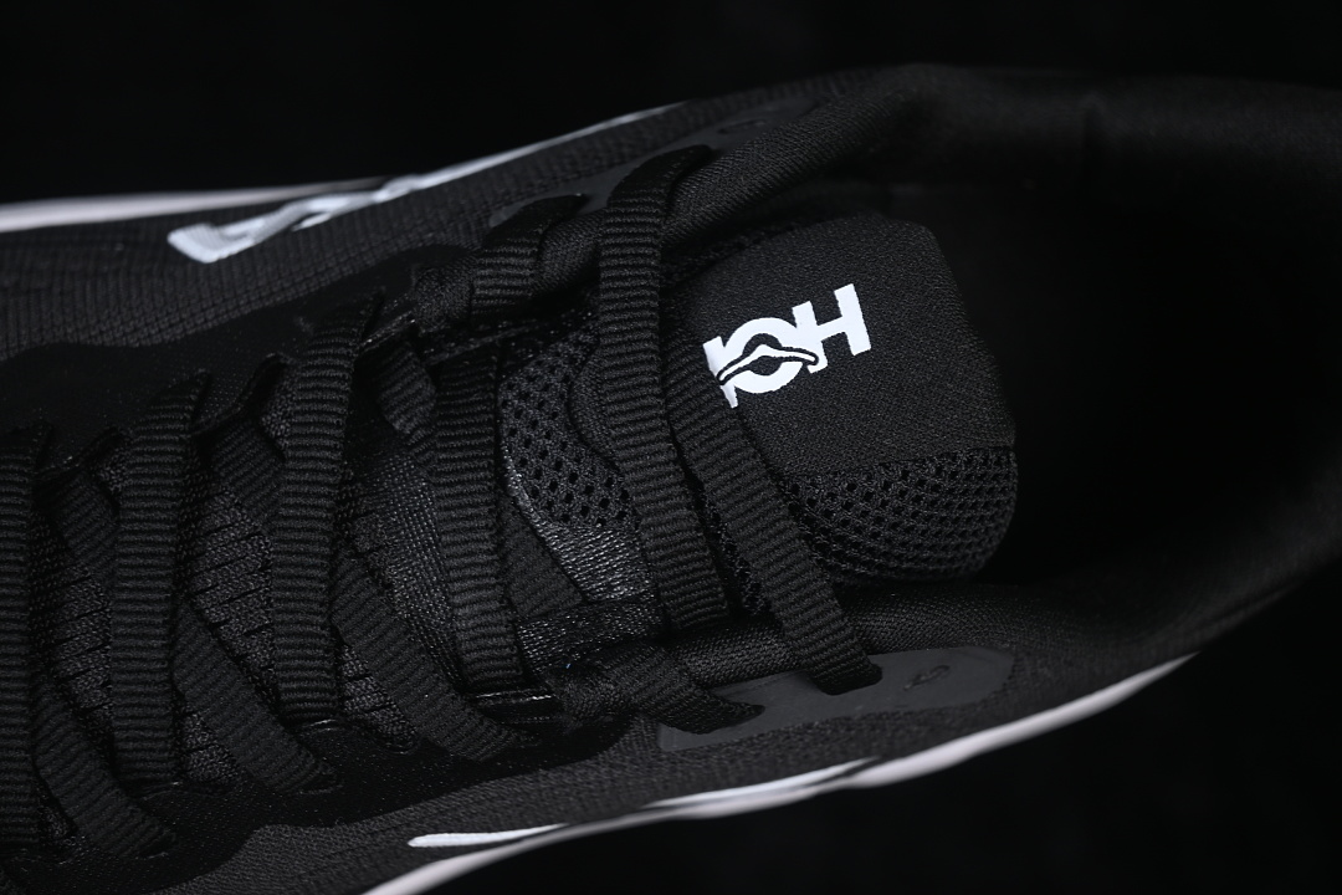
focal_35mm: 75
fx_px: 2796
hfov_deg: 27.0
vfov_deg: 18.2
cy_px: 448
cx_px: 671
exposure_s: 1/60
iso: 160
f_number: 6.3
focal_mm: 50
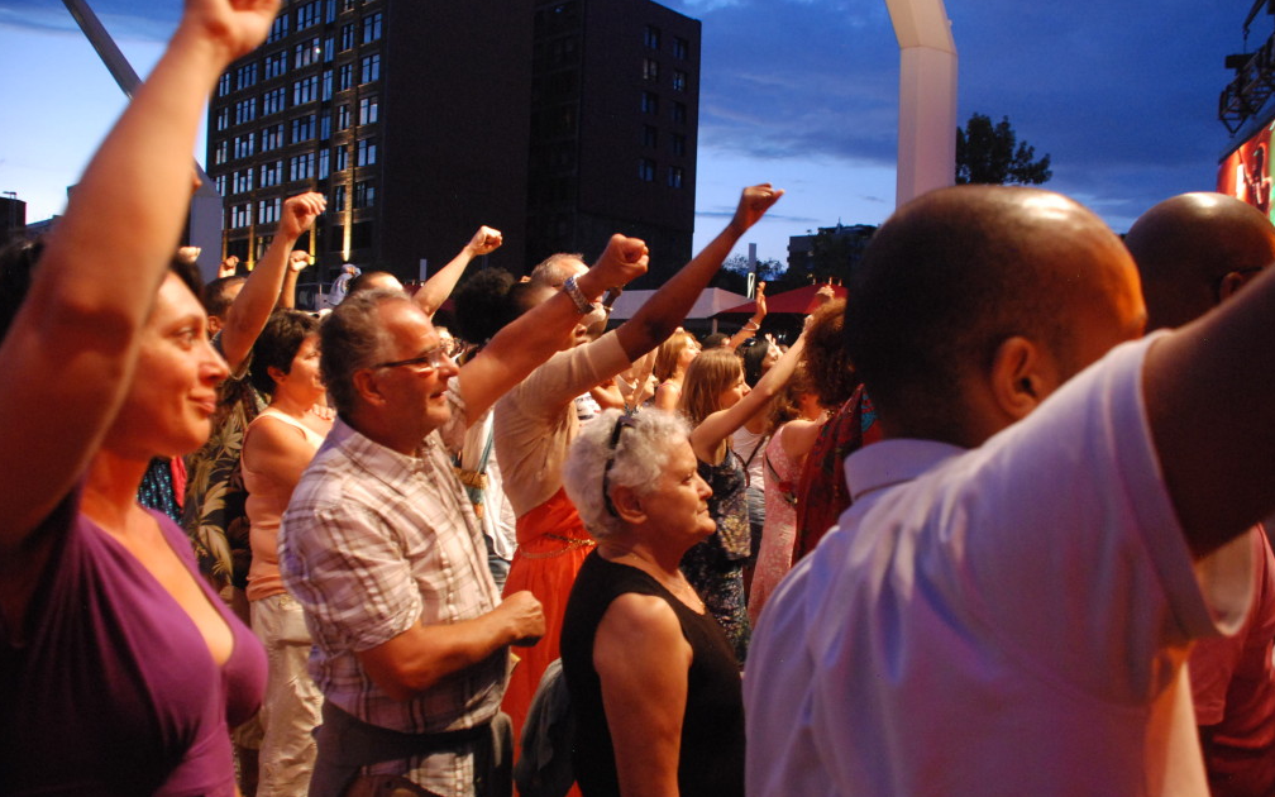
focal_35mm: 28
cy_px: 408
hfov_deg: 66.5
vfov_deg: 44.5
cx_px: 632
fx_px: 973
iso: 1600
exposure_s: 1/25
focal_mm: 18
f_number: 3.5
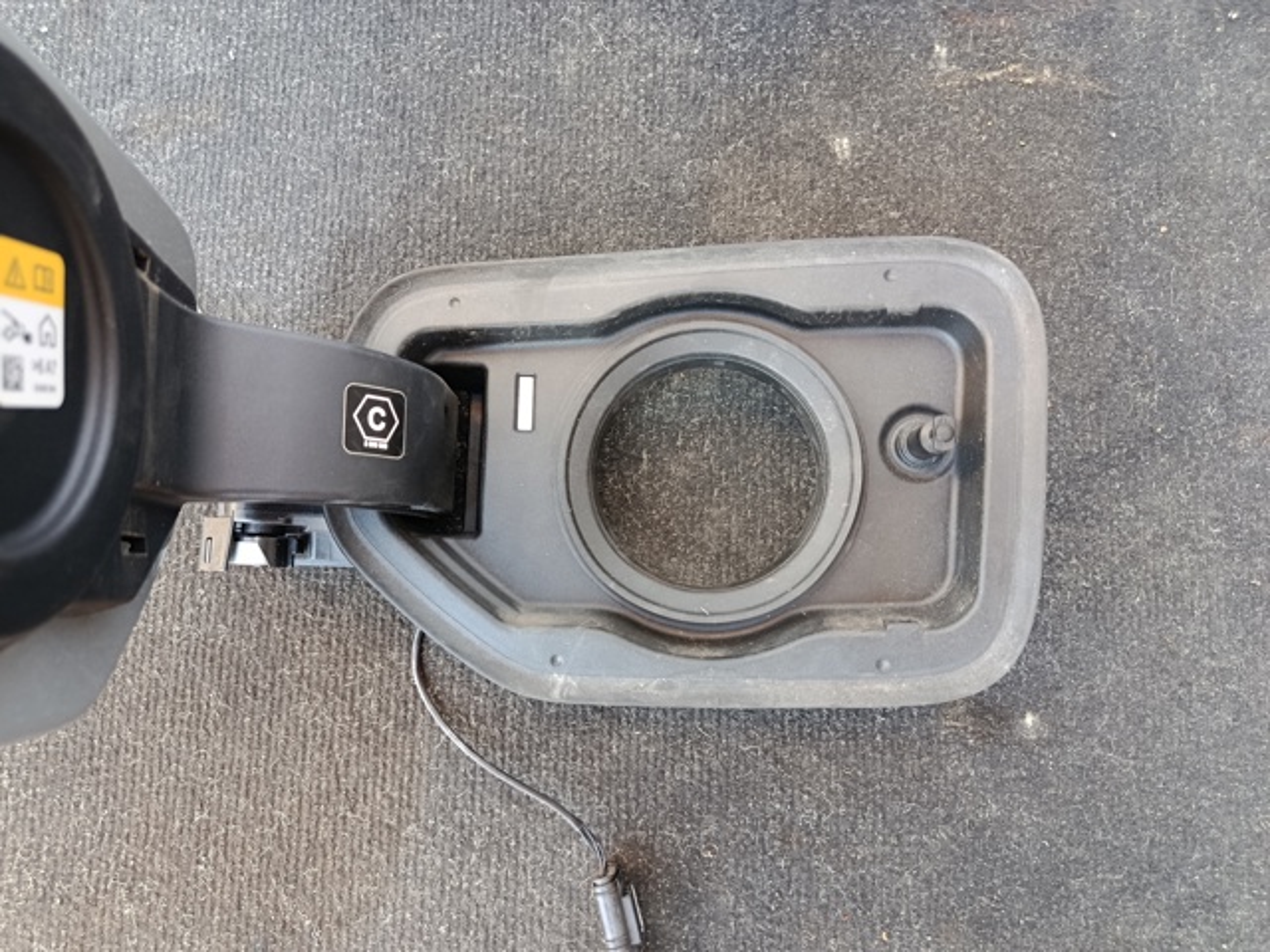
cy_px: 476
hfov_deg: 71.6
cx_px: 635
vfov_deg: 56.8
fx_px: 881
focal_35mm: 24
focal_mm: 5.24
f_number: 1.7
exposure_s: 1/100
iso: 492
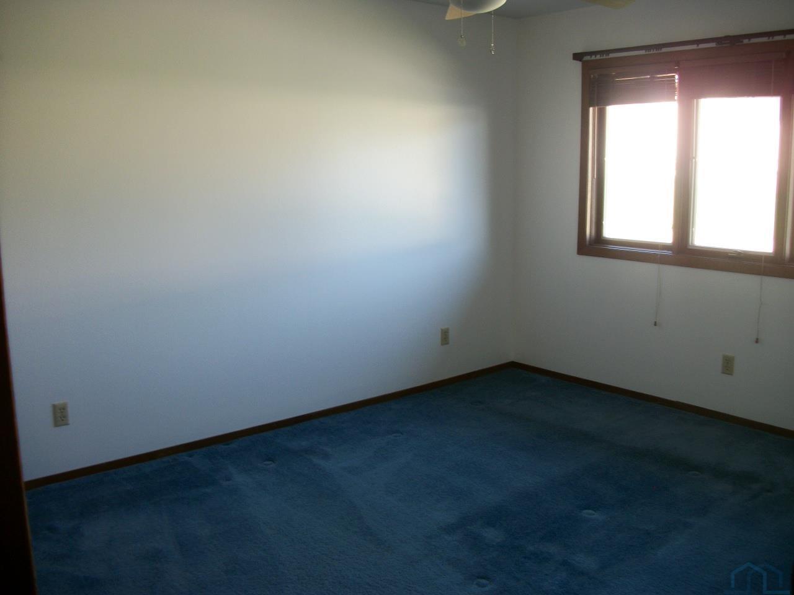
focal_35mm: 32
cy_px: 298
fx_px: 734
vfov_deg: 44.2
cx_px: 397
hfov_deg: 56.8
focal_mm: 5.7
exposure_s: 1/40
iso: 80
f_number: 2.9
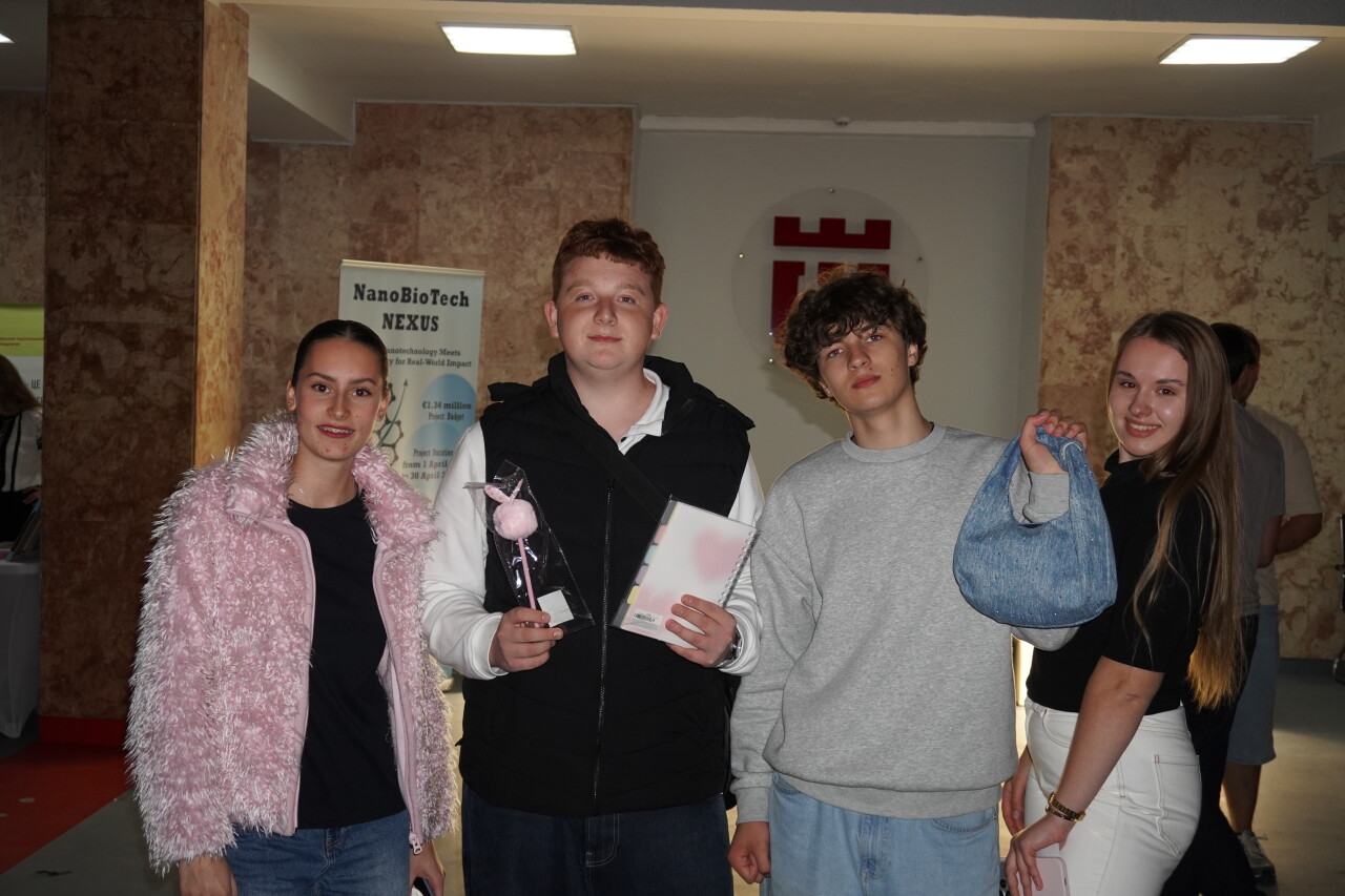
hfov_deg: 42.3
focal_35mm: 46
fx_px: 1737
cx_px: 672
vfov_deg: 28.9
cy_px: 448
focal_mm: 31
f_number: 5
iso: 800
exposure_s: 1/125
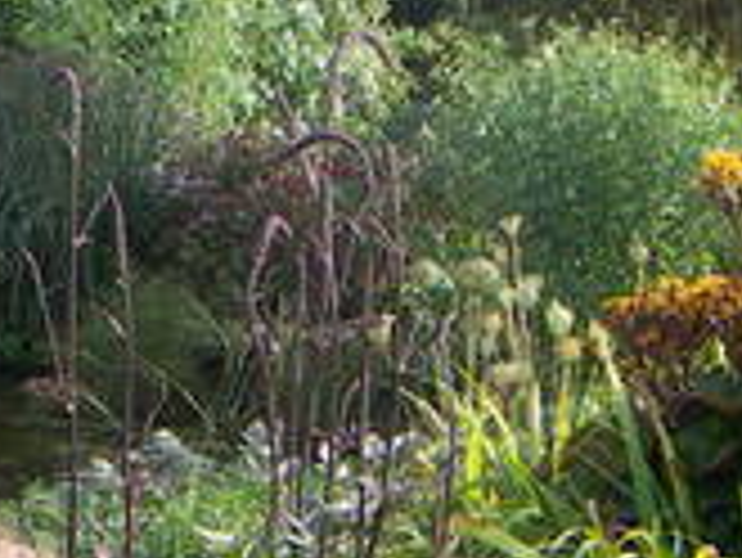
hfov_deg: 19.8
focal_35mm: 96
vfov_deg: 15.4
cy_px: 306
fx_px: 2059
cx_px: -18
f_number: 2.8
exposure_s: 1/250
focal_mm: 4.7
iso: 50
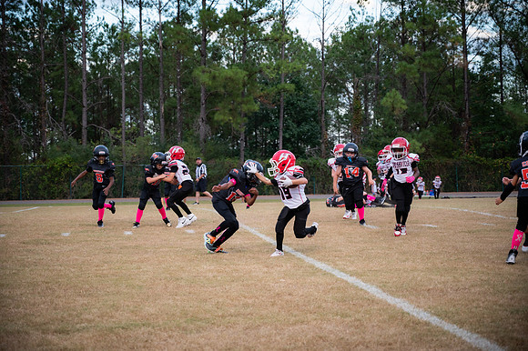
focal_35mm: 70
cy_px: 176
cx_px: 264
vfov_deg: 19.4
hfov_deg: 28.9
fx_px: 1026
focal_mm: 70
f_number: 4
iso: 1250
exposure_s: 1/640
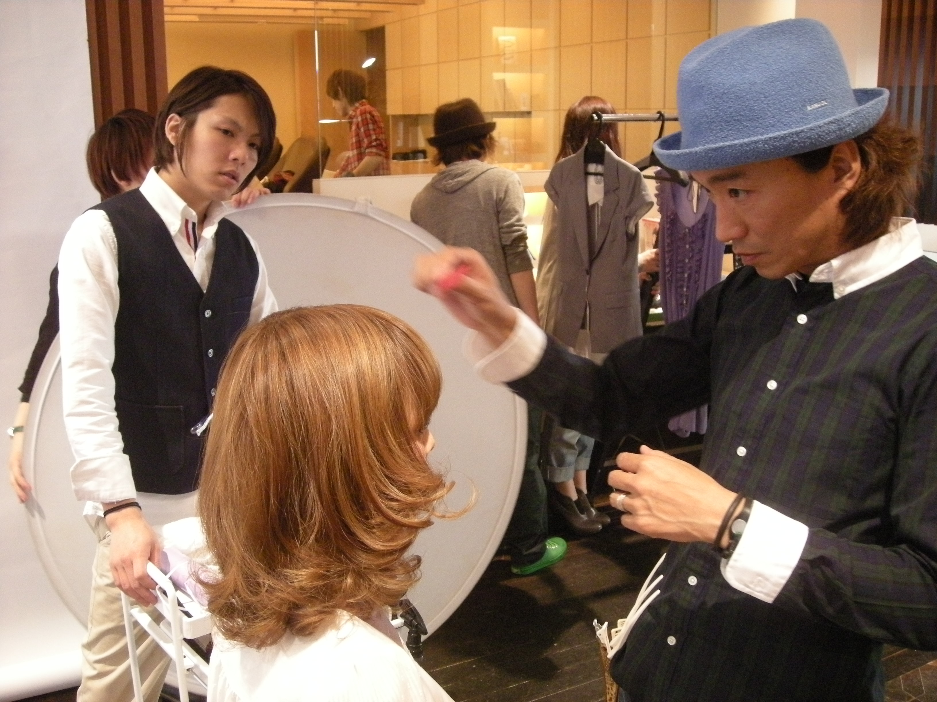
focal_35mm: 35
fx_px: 947
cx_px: 468
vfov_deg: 40.7
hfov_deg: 52.6
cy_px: 351
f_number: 2.8
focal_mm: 5.7
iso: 400
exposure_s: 1/35.8
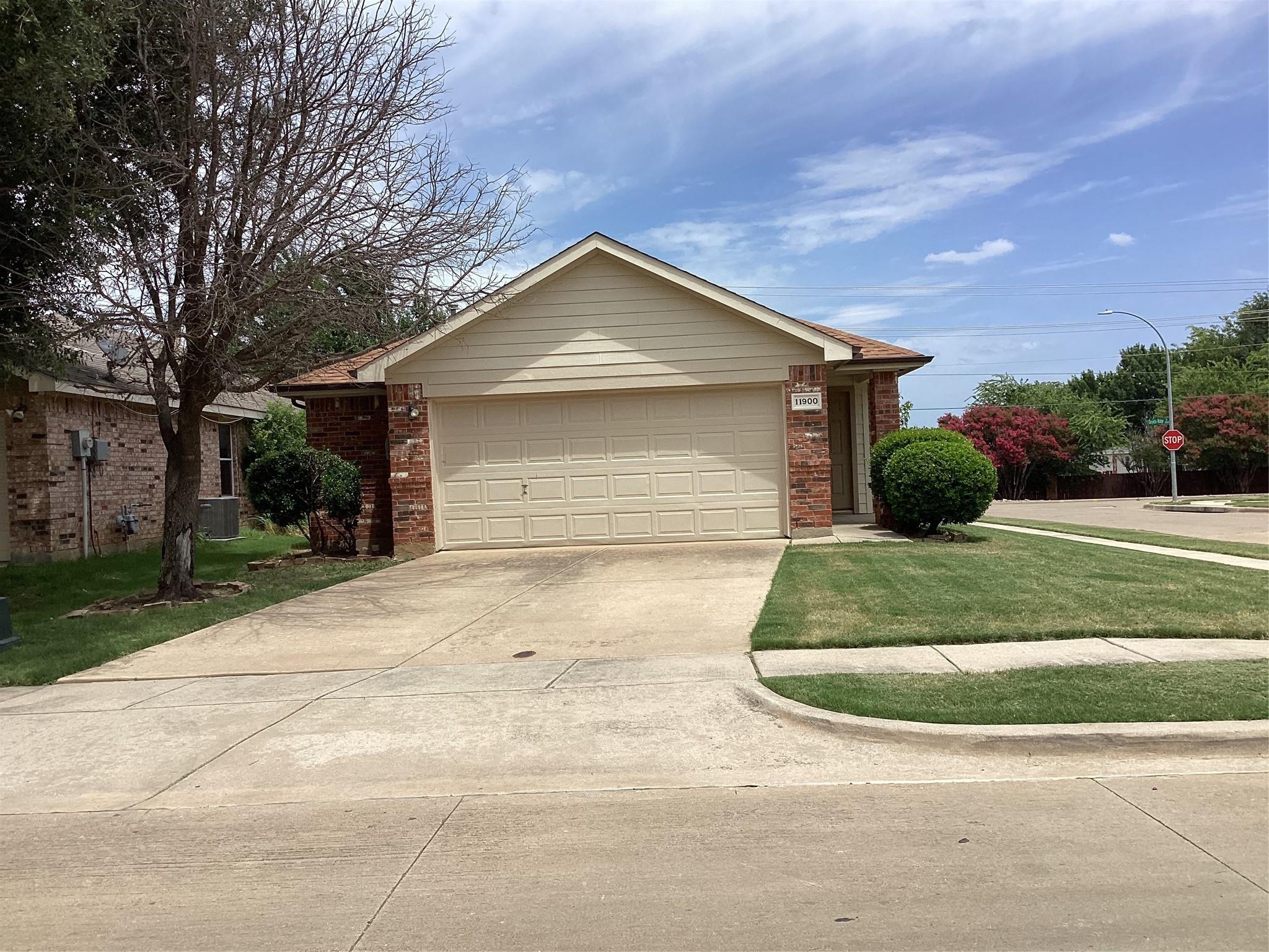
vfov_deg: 45.4
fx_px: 1136
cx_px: 634
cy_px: 476
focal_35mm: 31
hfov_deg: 58.4
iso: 25
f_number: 2.4
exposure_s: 1/2262
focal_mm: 3.3
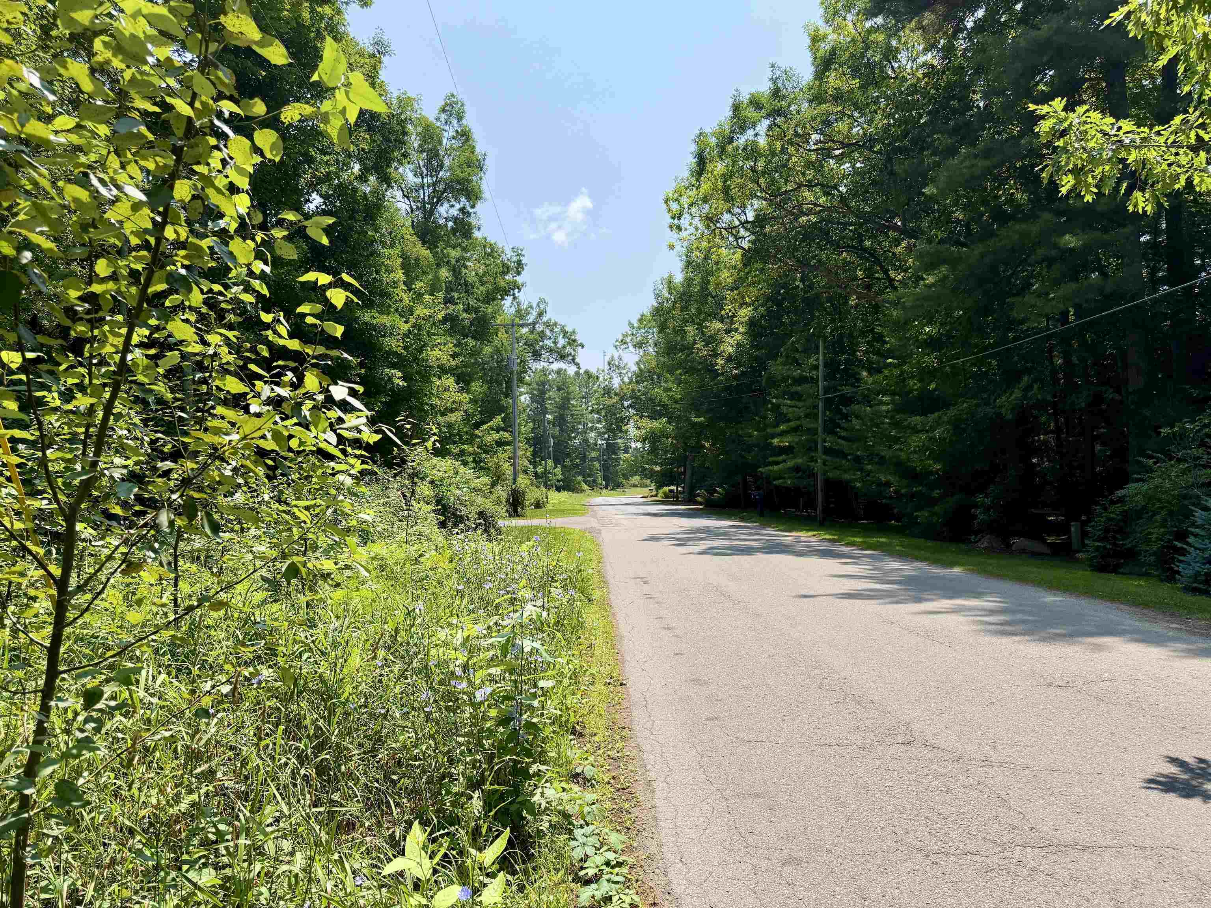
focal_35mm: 24
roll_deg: +1.2
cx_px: 606
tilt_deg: +0.9
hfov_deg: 71.6
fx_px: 840
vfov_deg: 56.8
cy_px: 454
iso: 100
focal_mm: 6.76
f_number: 1.78
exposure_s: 1/4673
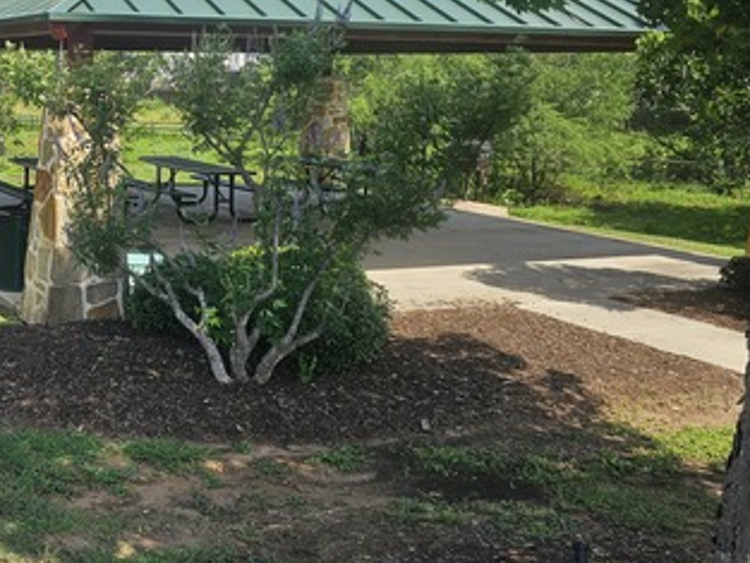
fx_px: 1019
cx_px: -5
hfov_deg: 36.3
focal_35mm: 47
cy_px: 117
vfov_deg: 30.2
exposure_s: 1/670
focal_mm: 6.3
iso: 10
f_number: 1.7
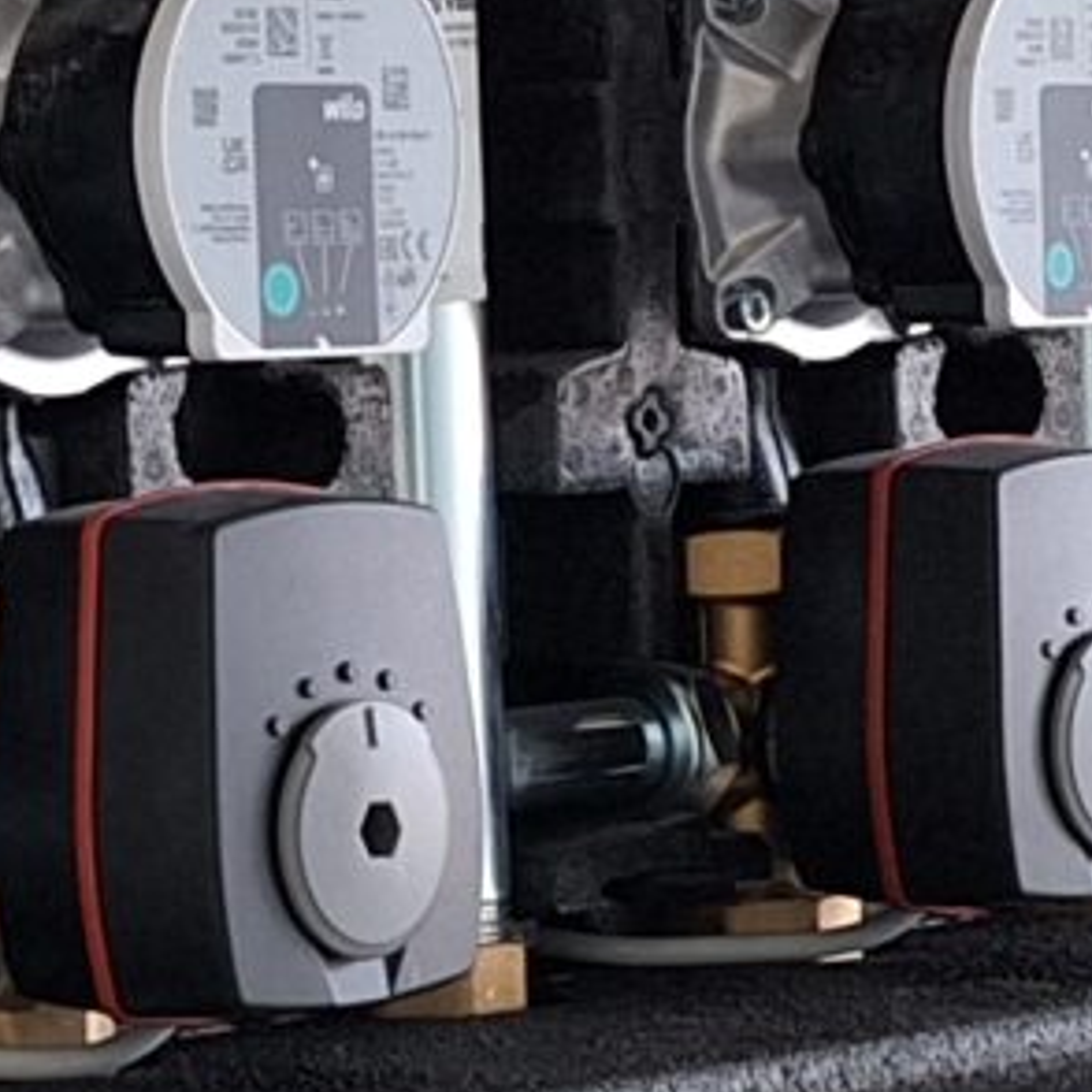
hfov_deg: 9.8
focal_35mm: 177
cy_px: 490
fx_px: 6317
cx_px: -156
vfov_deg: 9.9
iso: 160
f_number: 1.8
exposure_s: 1/50
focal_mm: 5.54
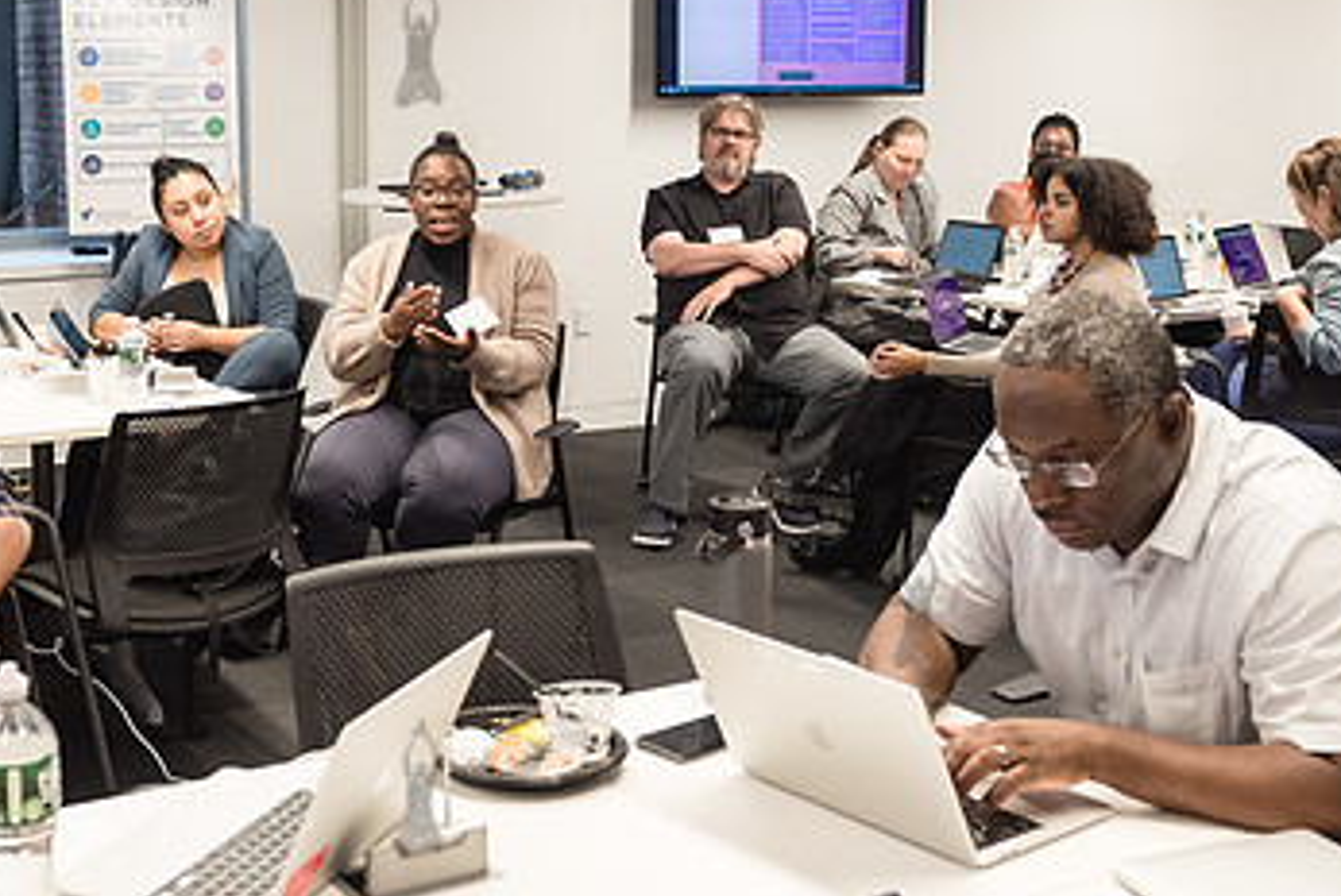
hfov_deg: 39.0
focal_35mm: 50
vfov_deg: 26.9
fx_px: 1864
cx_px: 425
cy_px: 298
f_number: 4.5
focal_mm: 26
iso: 2500
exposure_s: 1/200
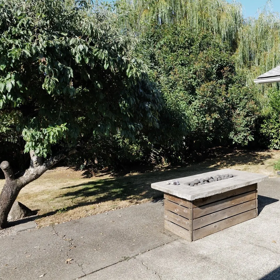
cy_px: 140
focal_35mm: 32
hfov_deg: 49.8
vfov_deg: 51.1
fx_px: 293
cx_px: 195
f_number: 7.1
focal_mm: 25
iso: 100
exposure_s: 1/125
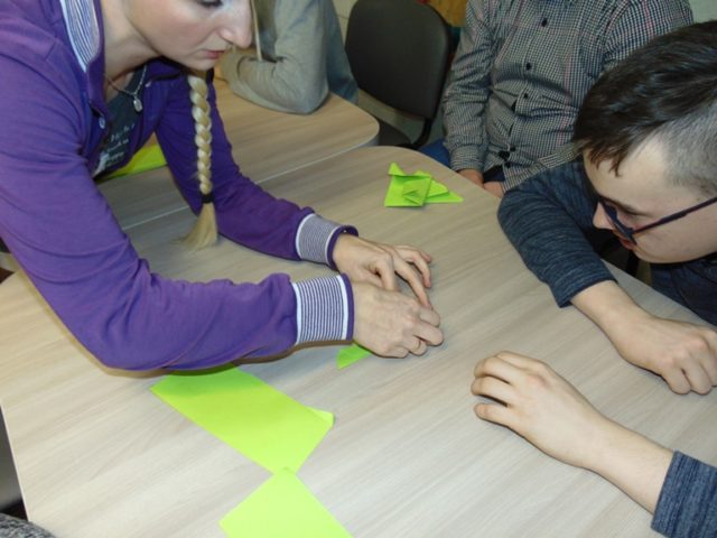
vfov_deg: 54.9
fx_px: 518
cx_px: 358
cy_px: 269
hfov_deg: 69.4
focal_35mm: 25
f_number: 3
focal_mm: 4.5
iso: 200
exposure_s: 1/30
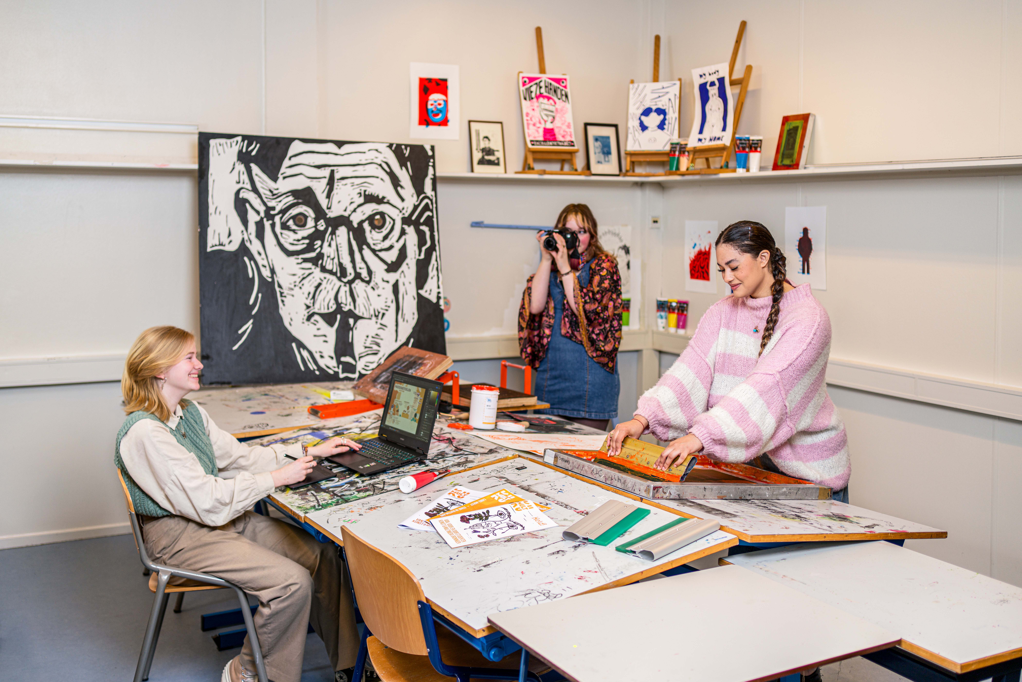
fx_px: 994
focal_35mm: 35
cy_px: 341
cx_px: 511
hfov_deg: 54.4
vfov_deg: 37.9
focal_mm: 35
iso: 250
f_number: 2.2
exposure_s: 1/160
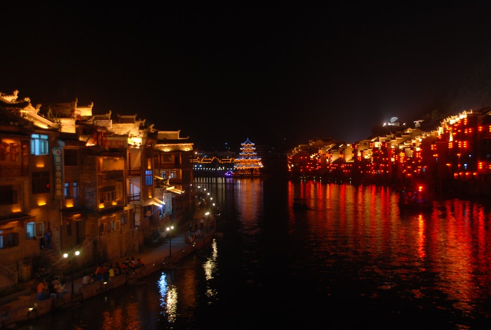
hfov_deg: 48.9
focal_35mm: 40
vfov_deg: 33.9
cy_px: 169
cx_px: 256
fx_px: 540
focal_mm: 25
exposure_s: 1
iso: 200
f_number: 5
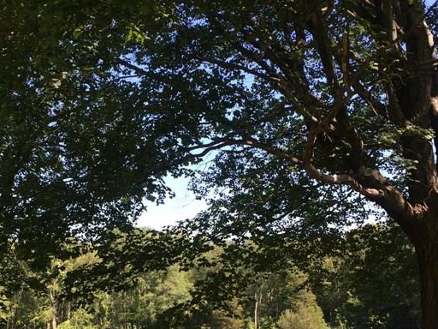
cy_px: 274
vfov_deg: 24.7
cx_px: 161
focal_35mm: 58
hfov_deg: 33.1
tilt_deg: -0.3
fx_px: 734
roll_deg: +1.0
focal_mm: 4.15
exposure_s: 1/562
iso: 32
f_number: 2.2
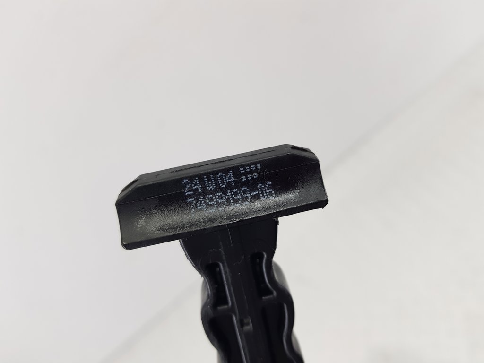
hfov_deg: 67.3
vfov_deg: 53.1
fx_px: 364
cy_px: 182
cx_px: 242
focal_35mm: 26
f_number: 1.7
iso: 50
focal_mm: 4.2
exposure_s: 1/100
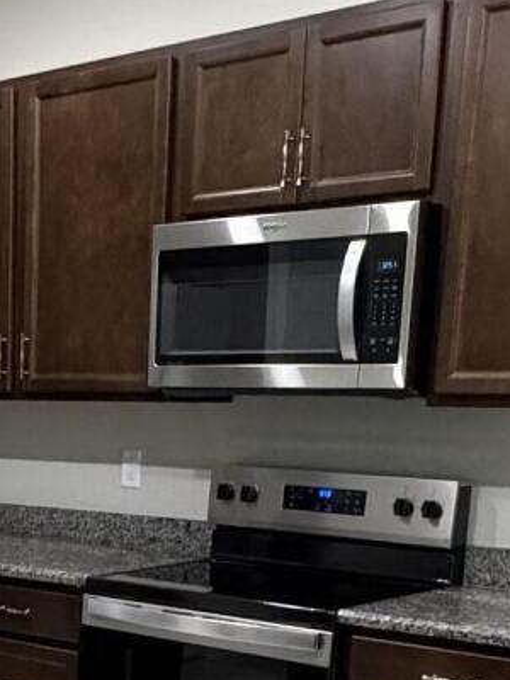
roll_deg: -0.4
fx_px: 1375
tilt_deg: -14.7
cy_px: 741
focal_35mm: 70
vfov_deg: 25.8
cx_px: -19
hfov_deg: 20.3
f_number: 2.2
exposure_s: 1/60
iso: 640
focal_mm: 2.22
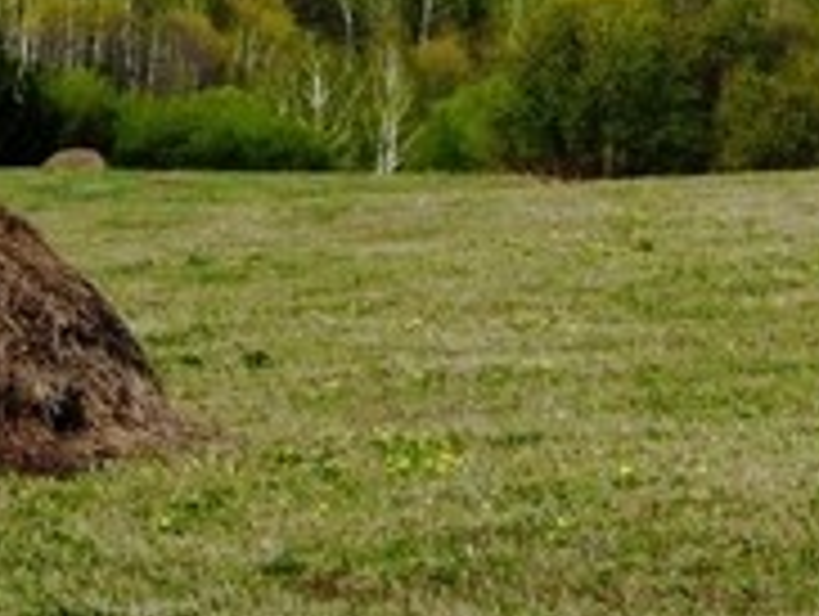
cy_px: -79
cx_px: 428
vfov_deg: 4.8
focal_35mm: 307
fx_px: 7273
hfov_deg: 6.4
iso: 100
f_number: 4.7
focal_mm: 18.4
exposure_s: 1/500
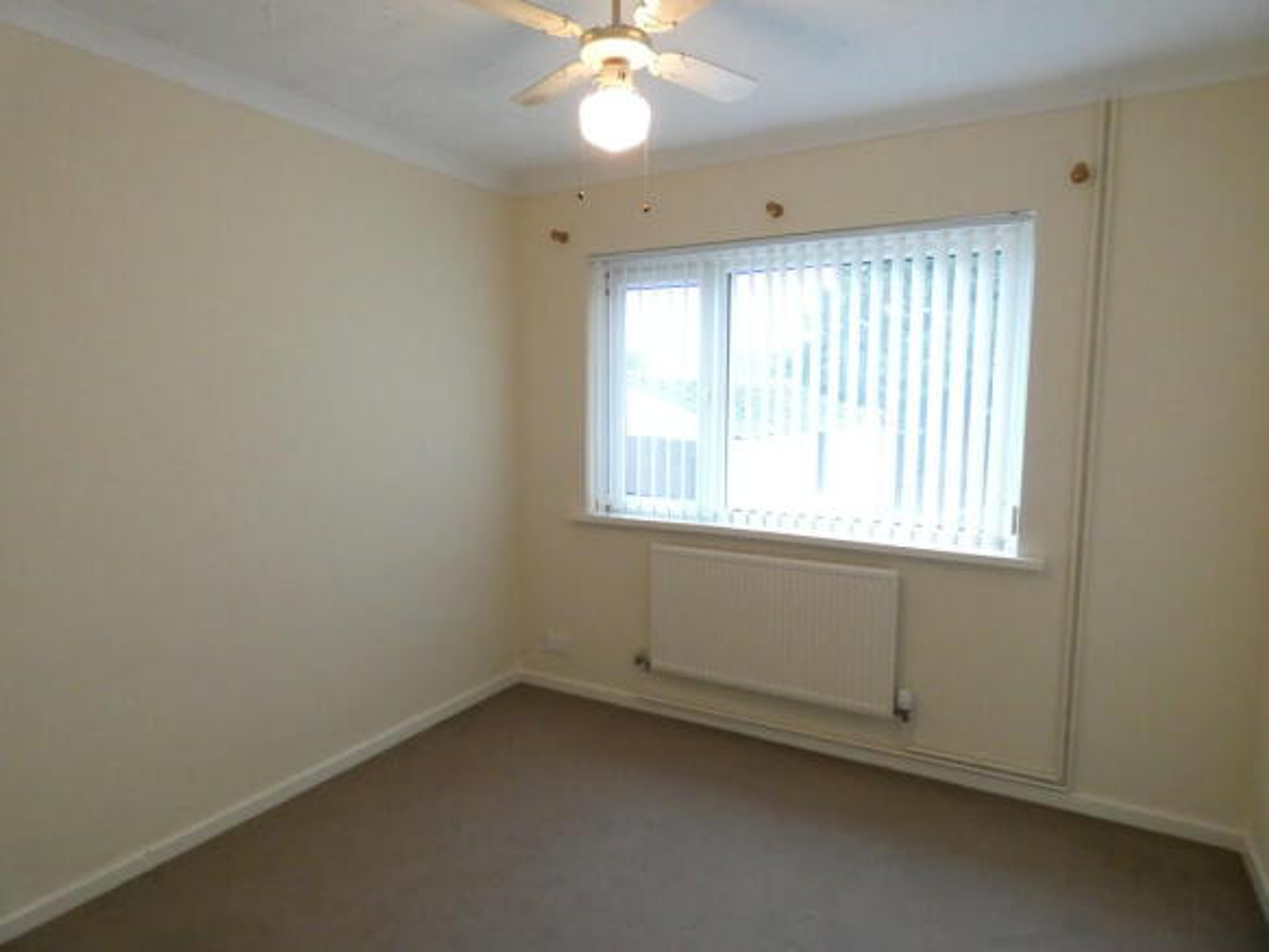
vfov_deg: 66.0
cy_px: 476
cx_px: 634
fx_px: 733
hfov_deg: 81.8
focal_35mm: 20
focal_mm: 3.6
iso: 800
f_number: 2.8
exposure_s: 1/60
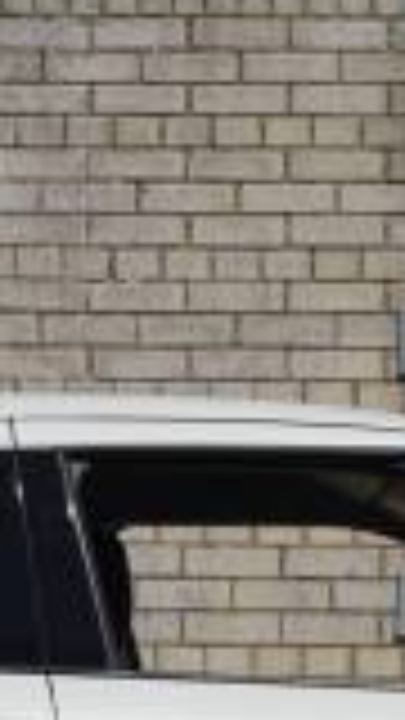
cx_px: 243
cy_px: 788
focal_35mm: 176
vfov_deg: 12.0
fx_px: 3360
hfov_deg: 6.9
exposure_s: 1/400
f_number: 7.1
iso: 100
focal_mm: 28
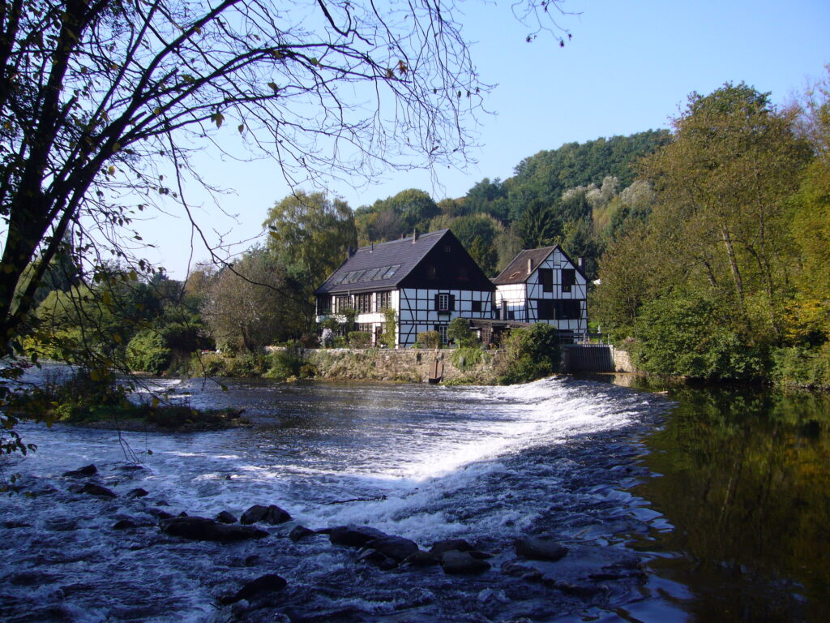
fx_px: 839
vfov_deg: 40.7
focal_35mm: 35
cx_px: 415
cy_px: 312
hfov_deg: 52.6
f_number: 5.6
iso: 80
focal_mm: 5.8
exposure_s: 1/200
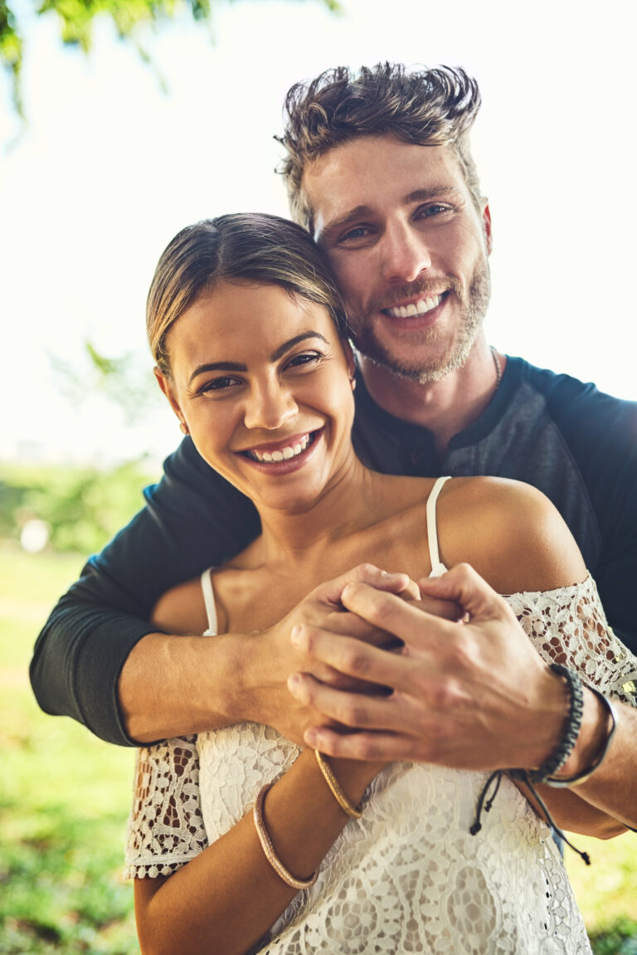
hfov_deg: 37.9
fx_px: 928
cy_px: 478
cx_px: 318
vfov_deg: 54.4
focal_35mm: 35
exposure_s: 1/500
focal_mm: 35
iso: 200
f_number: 2
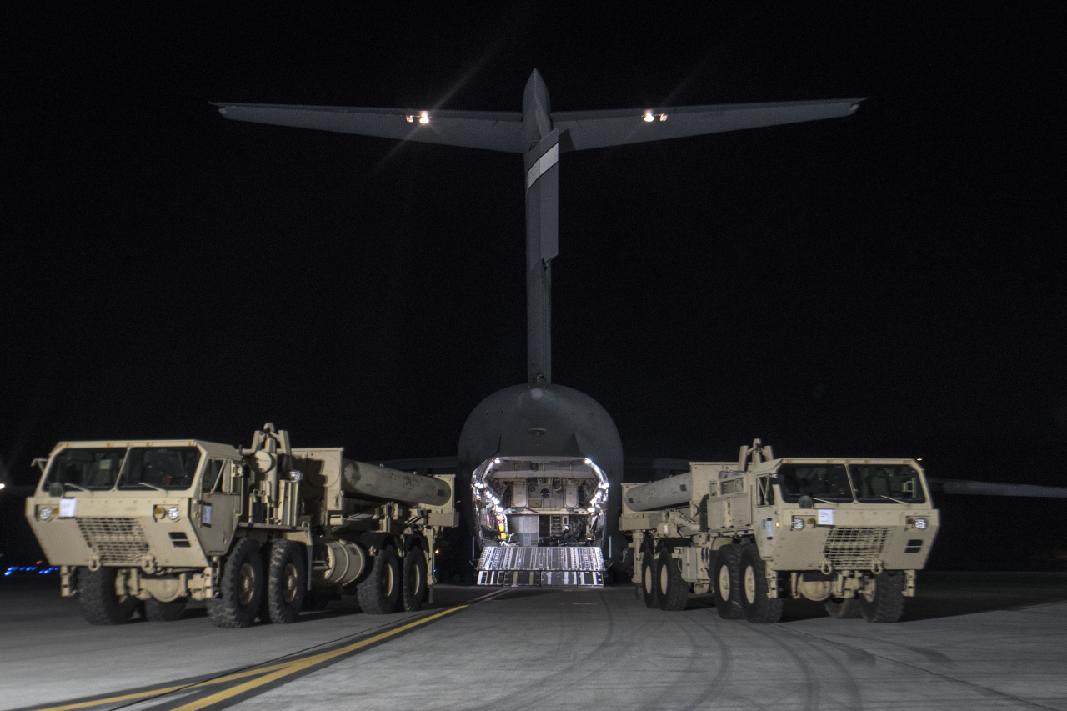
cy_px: 356
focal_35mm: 48
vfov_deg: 28.1
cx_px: 534
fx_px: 1422
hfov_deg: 41.1
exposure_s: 1/25
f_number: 5.6
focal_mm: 24
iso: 800
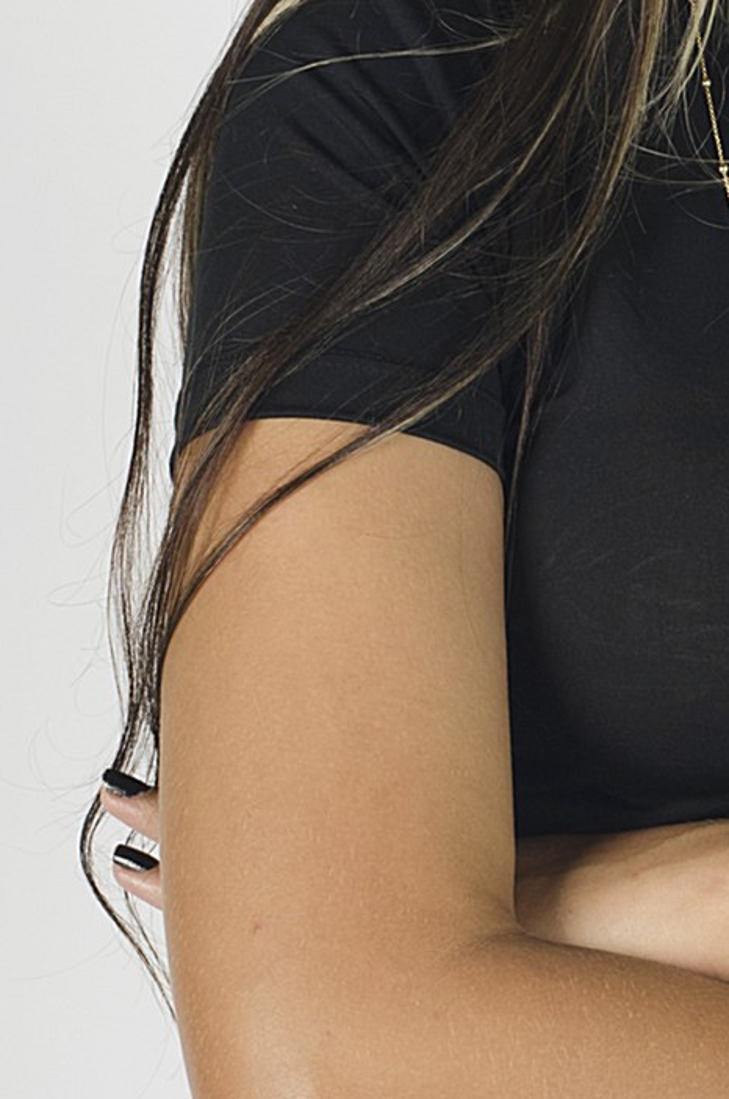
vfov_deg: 8.6
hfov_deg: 5.7
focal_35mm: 238
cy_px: 194
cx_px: 917
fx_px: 7257
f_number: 8
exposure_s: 1/125
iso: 200
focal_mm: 62
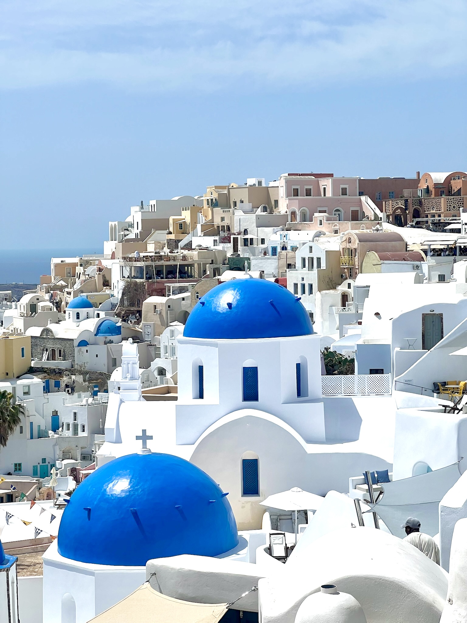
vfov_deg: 25.3
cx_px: 234
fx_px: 1385
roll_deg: +1.1
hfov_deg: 19.1
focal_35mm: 77
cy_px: 312
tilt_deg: -2.5
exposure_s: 1/2273
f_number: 2.8
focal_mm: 9
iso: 32
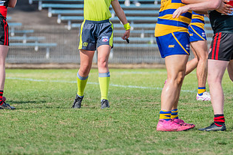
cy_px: 4
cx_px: 112
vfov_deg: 1.9
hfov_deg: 2.8
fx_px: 4798
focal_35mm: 741
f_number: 7.1
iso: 800
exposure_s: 1/1600
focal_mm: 350
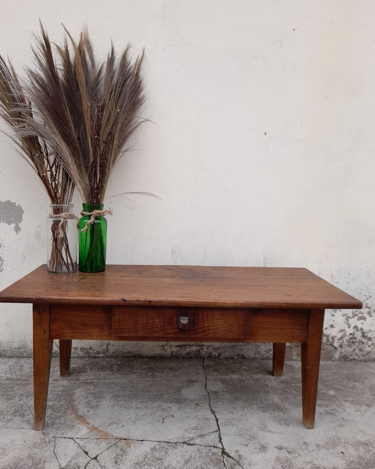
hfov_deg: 53.2
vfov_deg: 64.1
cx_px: 183
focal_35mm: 27
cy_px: 231
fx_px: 375
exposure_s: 1/129
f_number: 2
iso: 20
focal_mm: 4.6
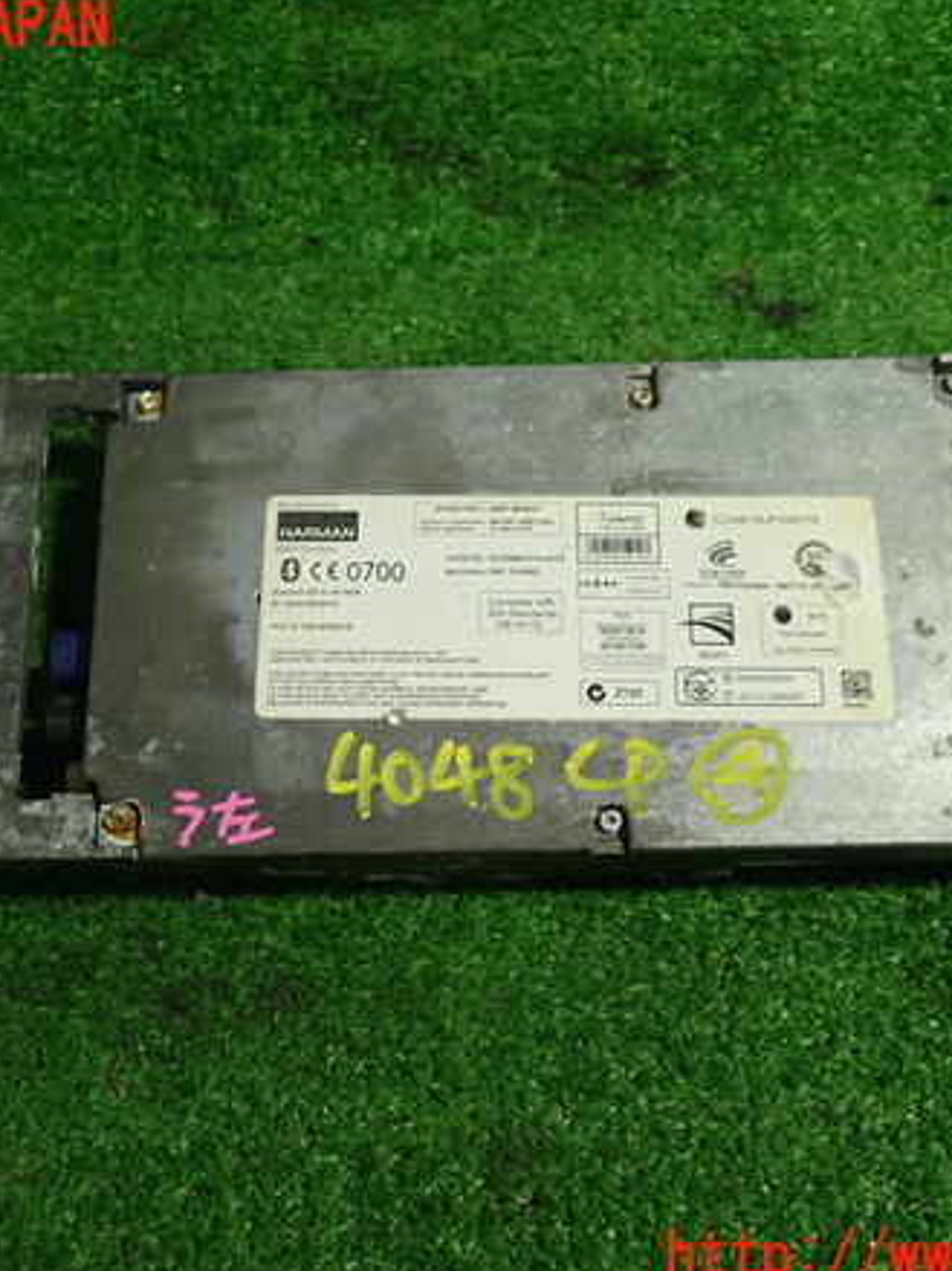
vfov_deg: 45.8
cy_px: 643
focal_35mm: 41
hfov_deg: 35.1
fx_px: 1504
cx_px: 451
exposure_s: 1/50
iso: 200
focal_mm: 5.4
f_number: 2.3
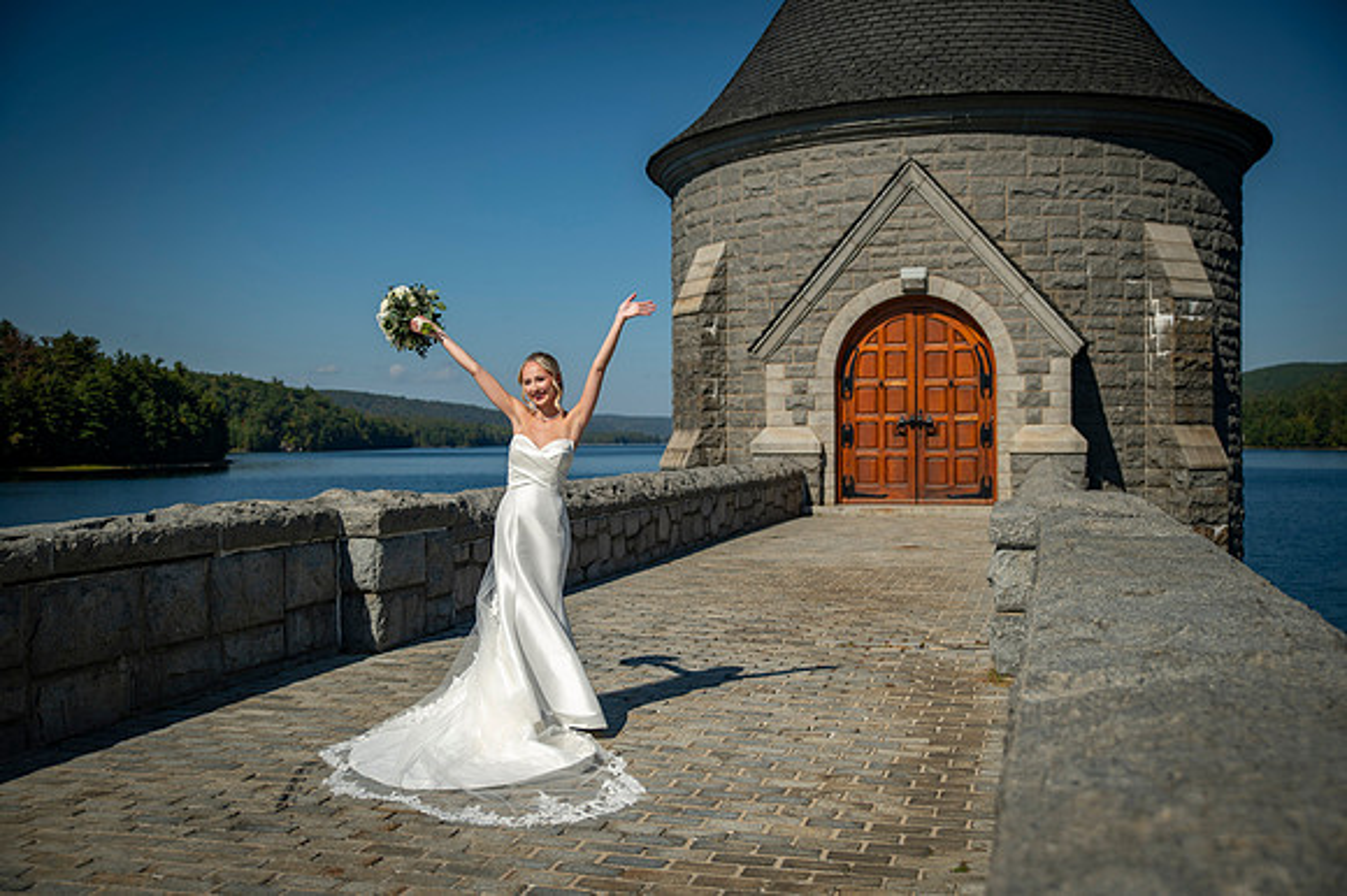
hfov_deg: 52.6
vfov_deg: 36.4
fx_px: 1364
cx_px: 674
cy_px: 448
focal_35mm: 36
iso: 80
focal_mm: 36
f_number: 2.8
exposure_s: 1/4000
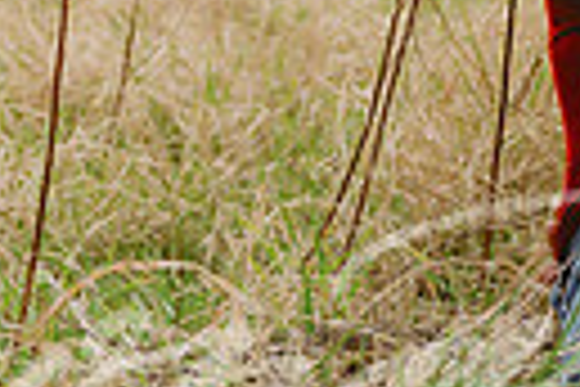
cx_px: 778
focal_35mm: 225
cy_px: -140
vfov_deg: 6.1
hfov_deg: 9.0
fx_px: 3625
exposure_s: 1/640
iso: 800
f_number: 2.8
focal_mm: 50
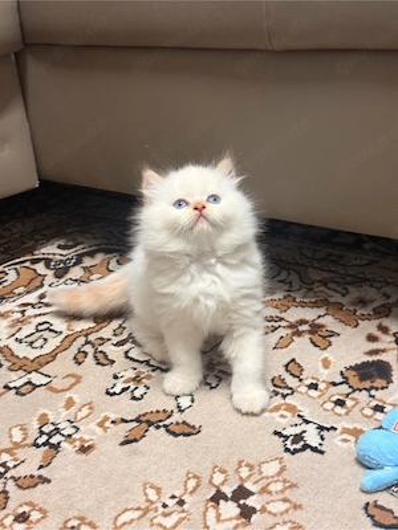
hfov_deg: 30.3
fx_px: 736
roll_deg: +5.7
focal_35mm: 48
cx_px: 199
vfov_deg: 39.7
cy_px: 265
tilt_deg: -23.0
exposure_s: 1/33
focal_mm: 6.76
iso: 320
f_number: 1.78
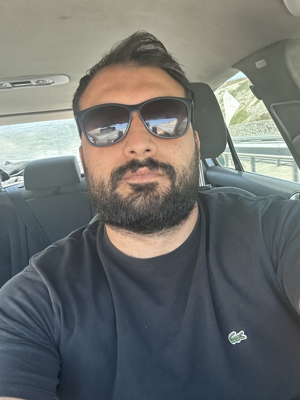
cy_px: 200
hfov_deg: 46.8
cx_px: 150
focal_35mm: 30
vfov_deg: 60.0
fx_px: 347
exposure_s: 1/92
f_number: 1.9
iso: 80
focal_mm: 2.69
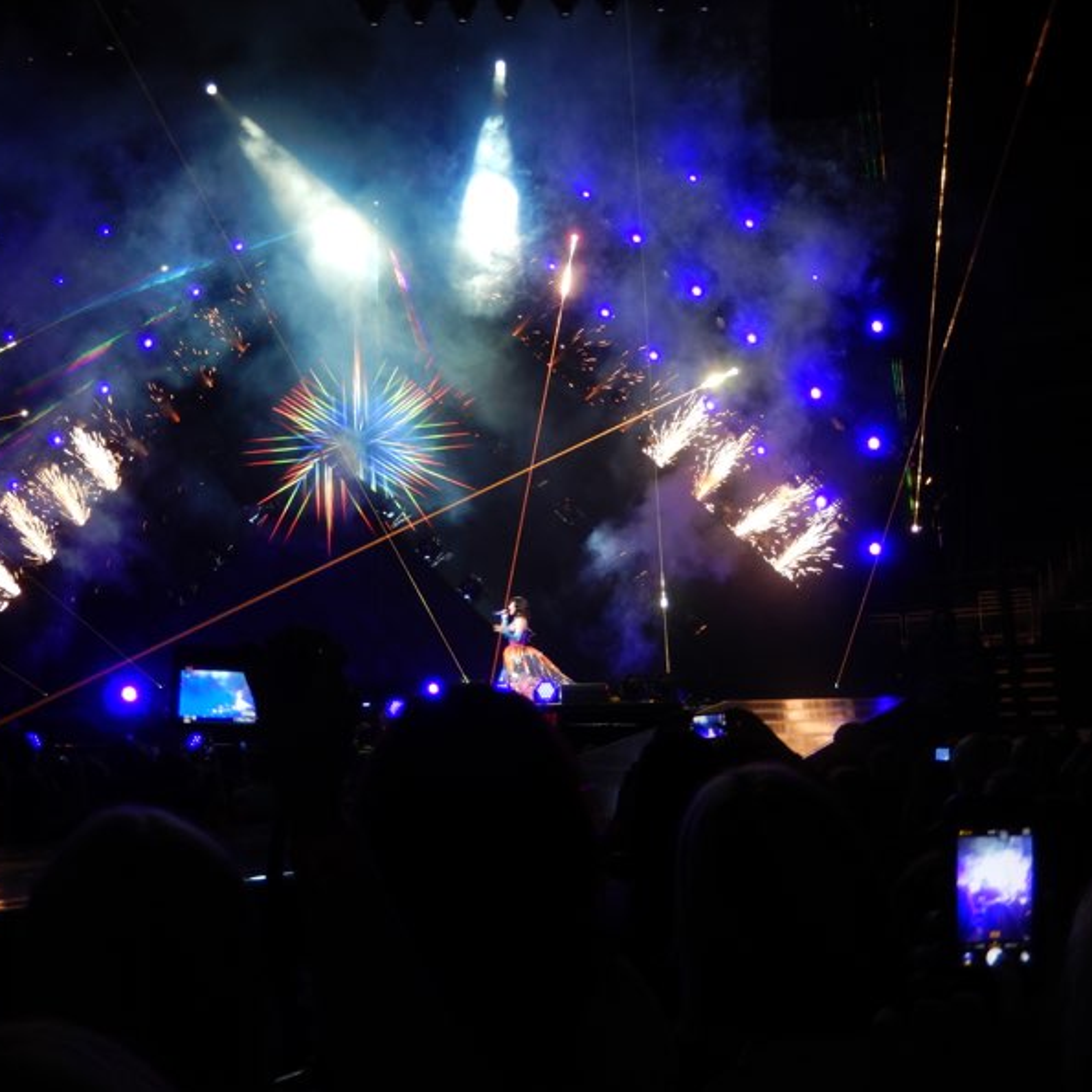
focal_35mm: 38
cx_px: 474
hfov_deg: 43.8
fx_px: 1356
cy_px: 549
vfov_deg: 43.9
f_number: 3.8
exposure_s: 1/30
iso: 180
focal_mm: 5.7
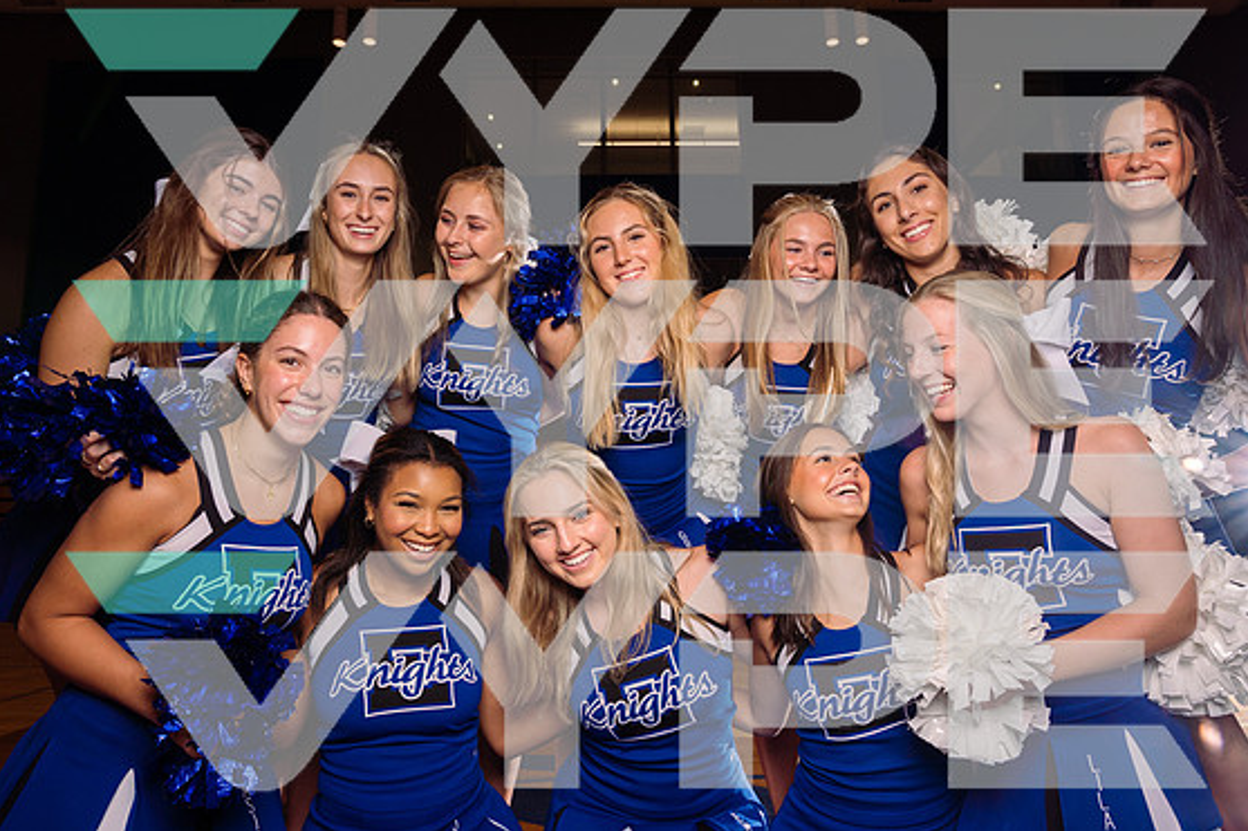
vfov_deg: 51.2
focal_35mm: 25
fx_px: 866
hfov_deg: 71.5
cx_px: 643
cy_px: 400
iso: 250
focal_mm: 24
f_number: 8
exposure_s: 1/250
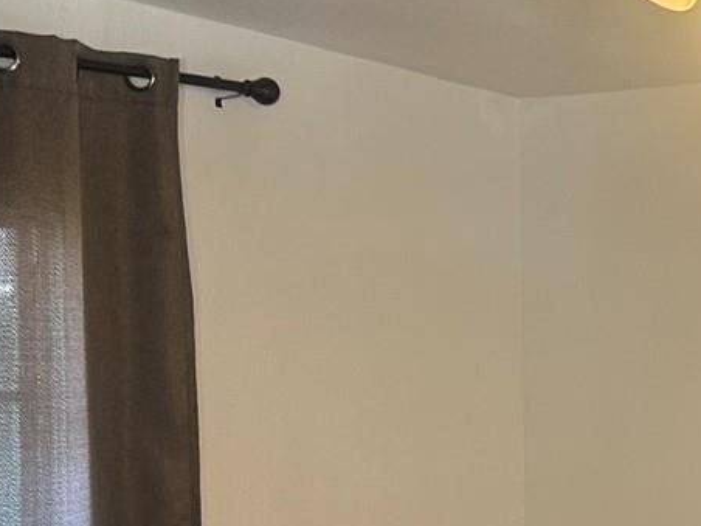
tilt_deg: -3.6
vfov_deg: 17.1
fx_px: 1721
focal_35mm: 85
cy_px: 500
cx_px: 772
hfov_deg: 21.8
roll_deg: +0.0
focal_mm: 6.86
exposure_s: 1/60
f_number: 1.78
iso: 125
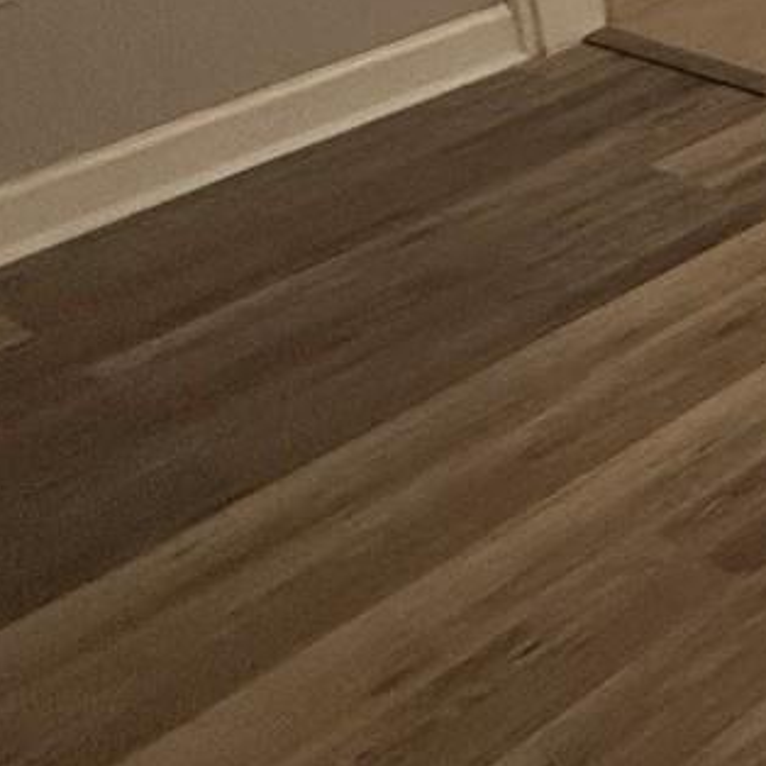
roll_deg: +1.6
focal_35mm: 63
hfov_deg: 15.4
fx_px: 1577
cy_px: -478
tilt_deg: -7.8
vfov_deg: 21.4
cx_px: 1815
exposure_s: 1/120
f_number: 2.2
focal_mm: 2.22
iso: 250
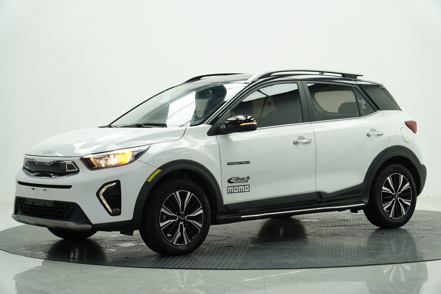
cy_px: 147
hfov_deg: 25.5
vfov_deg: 17.2
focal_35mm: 80
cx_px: 220
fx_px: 974
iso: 160
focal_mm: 53
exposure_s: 1/125
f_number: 2.8
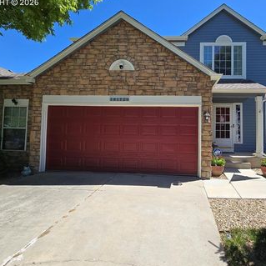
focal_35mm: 18
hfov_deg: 79.0
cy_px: 125
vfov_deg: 80.6
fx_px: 156
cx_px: 168
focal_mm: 2.2
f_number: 2.2
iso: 50
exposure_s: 1/1242
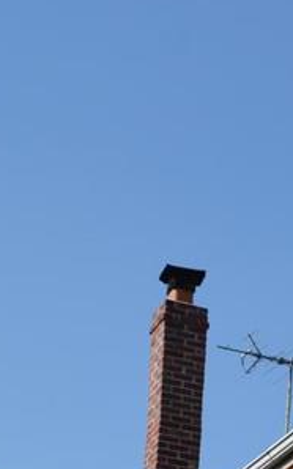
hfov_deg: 9.2
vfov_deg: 14.6
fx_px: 1701
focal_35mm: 133
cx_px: 588
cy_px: 710
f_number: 8
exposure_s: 1/250
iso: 100
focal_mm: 18
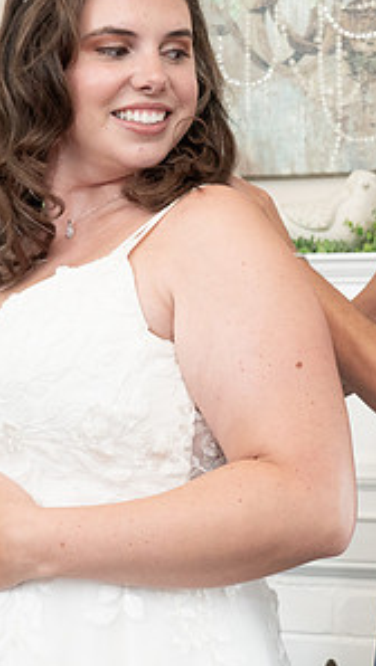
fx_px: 1362
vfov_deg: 27.5
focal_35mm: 77
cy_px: 275
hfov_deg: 15.6
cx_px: 312
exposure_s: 1/200
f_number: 5.6
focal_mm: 35
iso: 2000
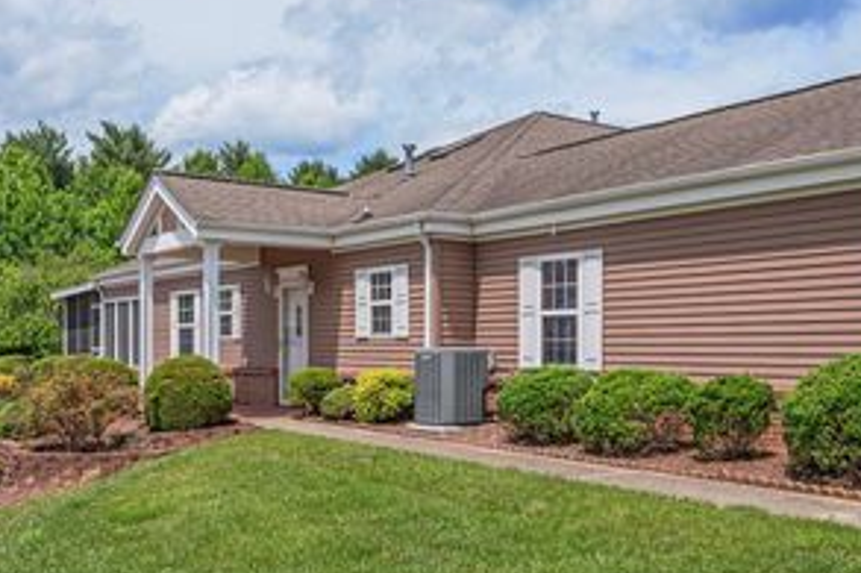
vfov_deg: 32.6
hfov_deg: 46.5
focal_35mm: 41
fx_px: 980
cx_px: 591
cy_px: 301
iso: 320
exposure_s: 1/4000
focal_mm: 24
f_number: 8
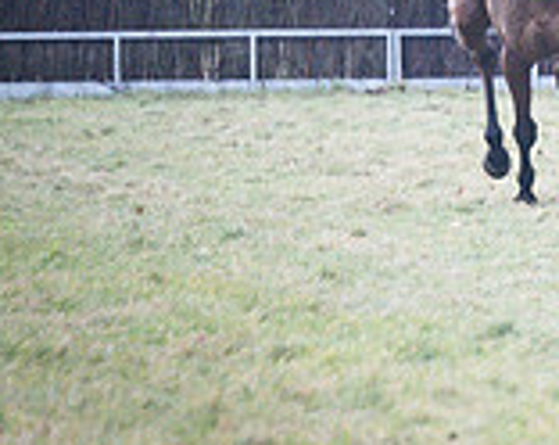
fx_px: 21041
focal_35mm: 1275
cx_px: 1642
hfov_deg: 1.5
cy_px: 154
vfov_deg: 1.2
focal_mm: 150
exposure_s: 1/1600
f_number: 2.8
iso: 400
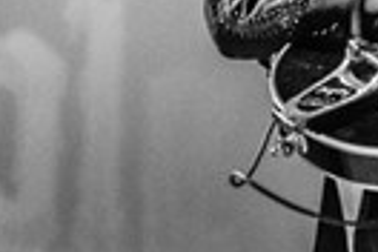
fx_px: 1218
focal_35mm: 116
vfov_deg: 11.6
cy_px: -46
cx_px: 468
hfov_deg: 16.8
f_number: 2.8
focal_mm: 34
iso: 5000
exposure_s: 1/250
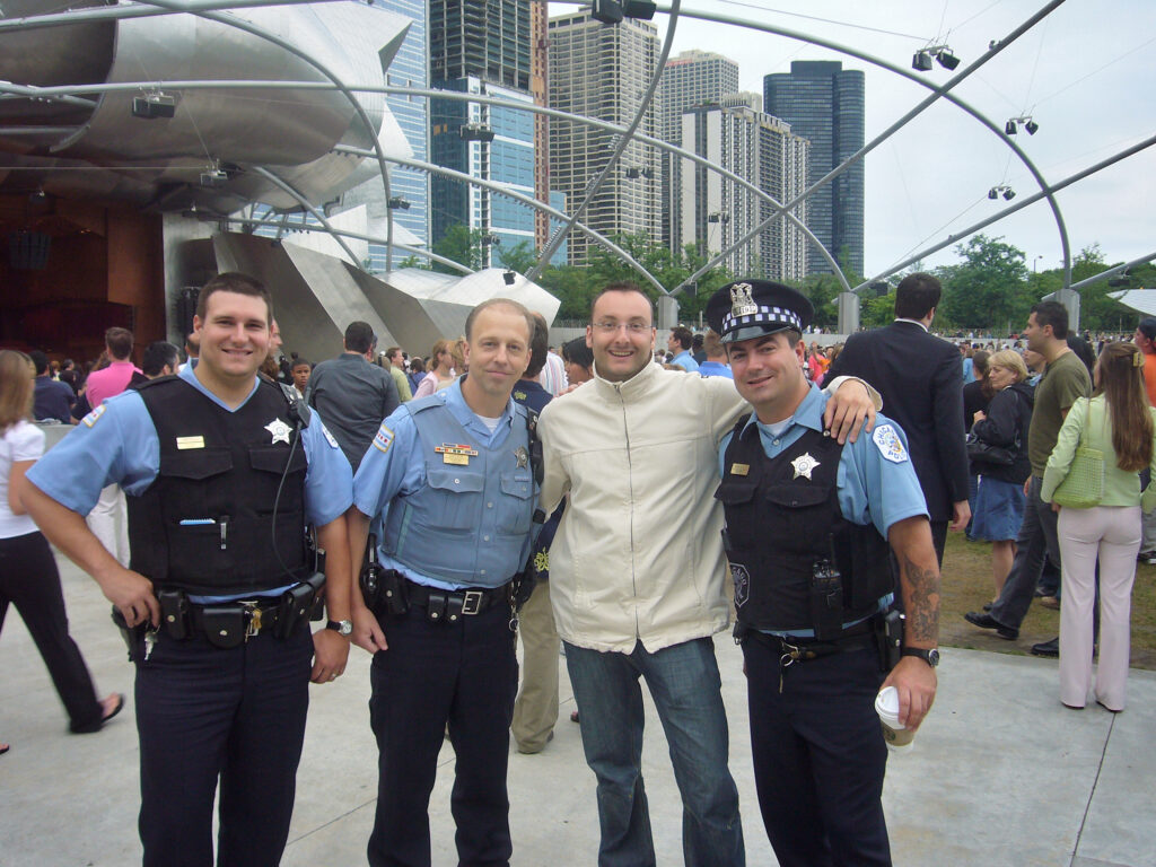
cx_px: 578
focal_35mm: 33
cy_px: 434
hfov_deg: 55.4
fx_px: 1102
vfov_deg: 42.9
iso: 80
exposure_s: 1/60
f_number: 3
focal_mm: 5.4
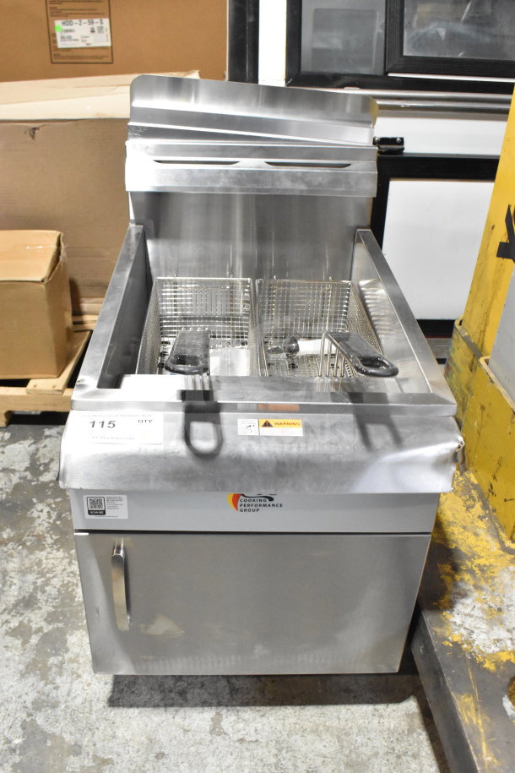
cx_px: 258
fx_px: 708
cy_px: 386
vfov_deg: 57.2
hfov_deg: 40.0
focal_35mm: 33
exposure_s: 1/250
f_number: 8
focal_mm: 22
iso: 6400
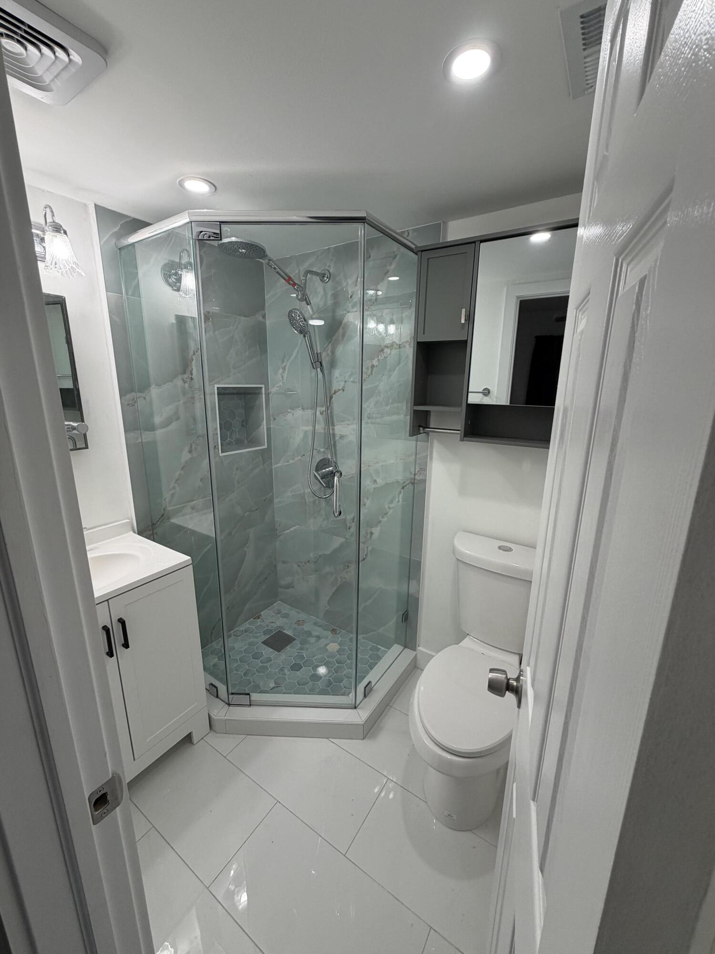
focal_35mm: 14
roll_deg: -1.5
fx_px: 386
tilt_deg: -12.8
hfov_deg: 85.7
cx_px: 358
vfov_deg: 102.1
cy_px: 477
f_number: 2.2
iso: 100
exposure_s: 1/120
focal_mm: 2.22
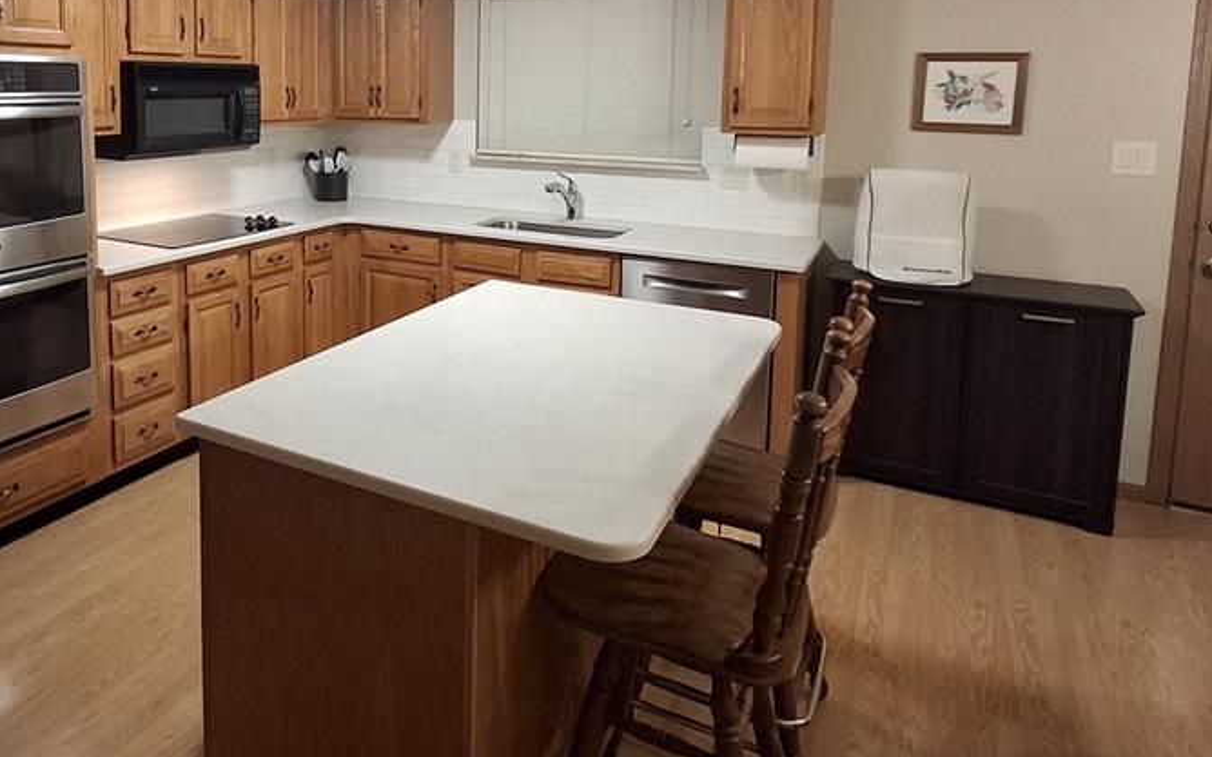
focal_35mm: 26
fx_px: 859
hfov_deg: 68.5
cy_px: 192
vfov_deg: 45.9
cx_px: 405
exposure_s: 1/40
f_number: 2.2
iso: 250
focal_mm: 1.64
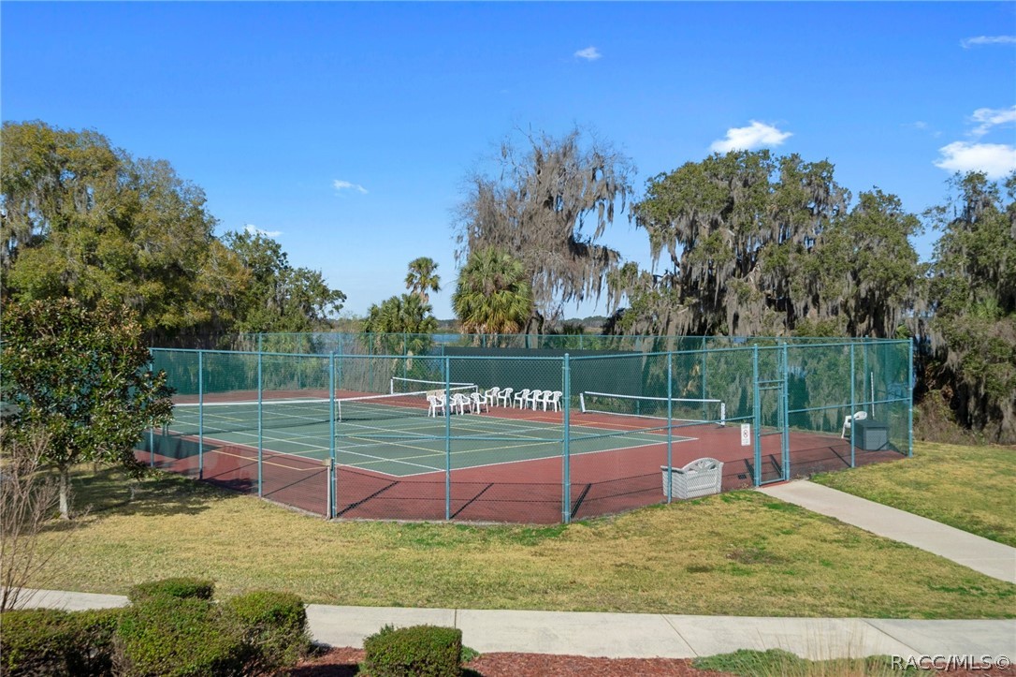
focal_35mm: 36
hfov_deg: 53.2
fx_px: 1015
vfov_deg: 36.8
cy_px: 338
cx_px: 508
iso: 320
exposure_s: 1/1000
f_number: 8
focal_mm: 24
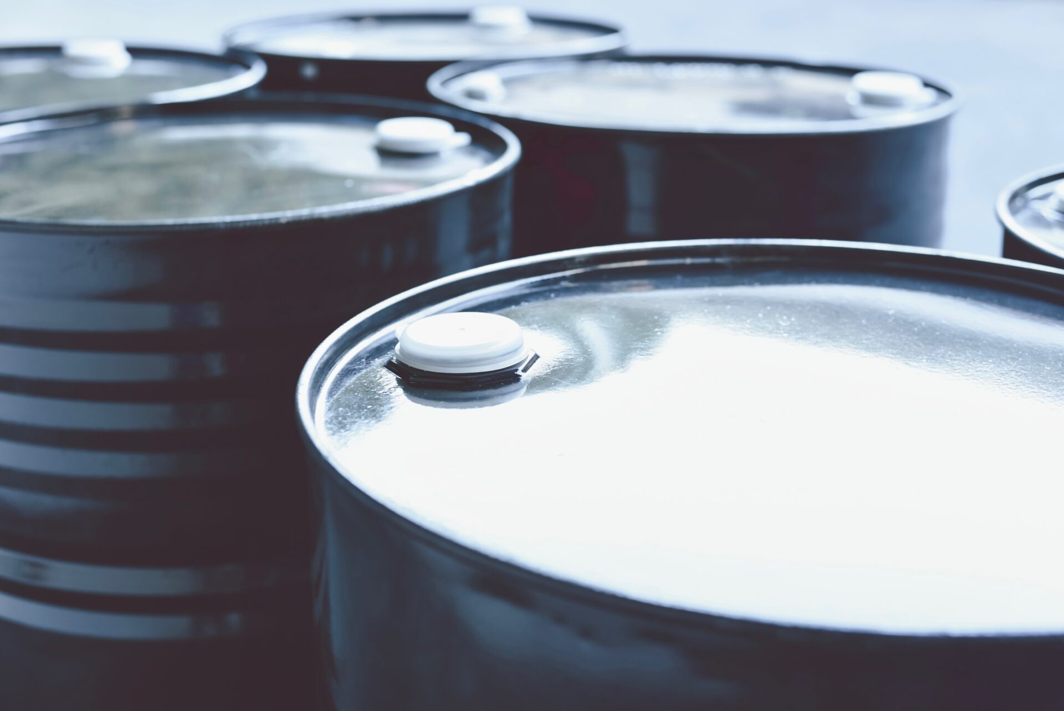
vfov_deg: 27.0
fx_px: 1478
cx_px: 532
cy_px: 356
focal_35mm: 50
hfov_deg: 39.6
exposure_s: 1/30
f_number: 3.5
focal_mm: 50
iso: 250
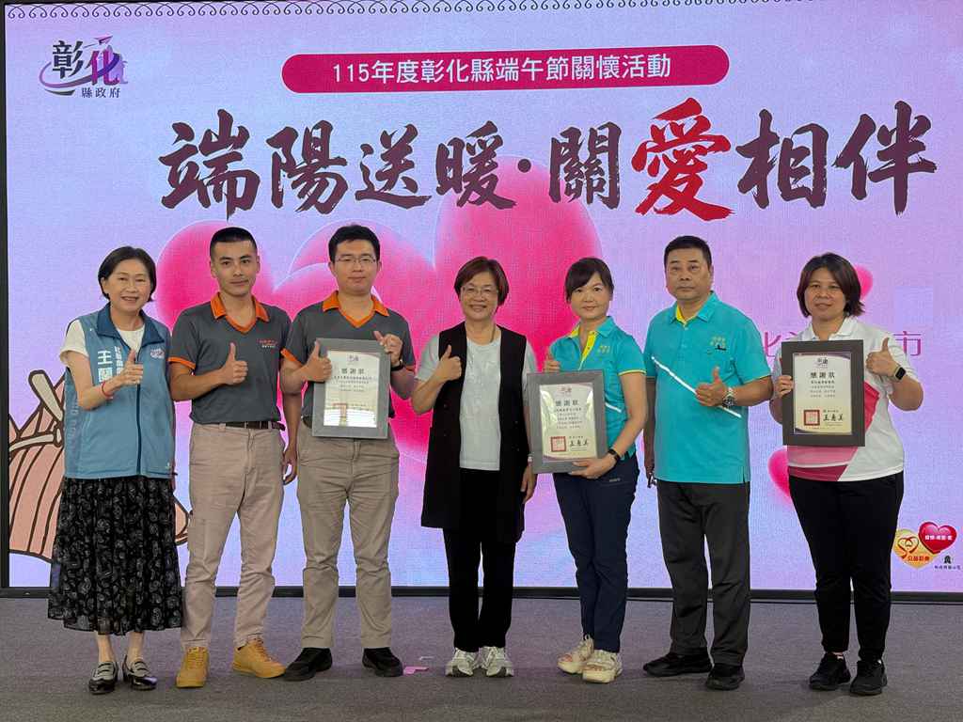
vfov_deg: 30.3
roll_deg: +0.5
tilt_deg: -0.1
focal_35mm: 48
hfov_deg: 39.7
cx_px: 482
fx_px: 1335
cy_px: 361
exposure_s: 1/120
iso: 125
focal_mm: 6.76
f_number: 1.78
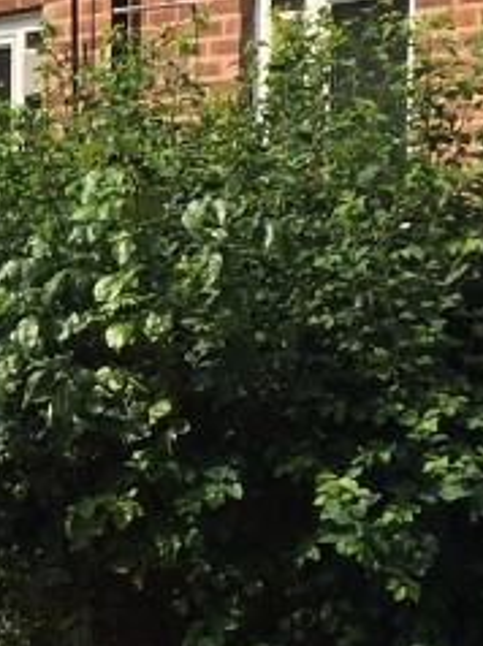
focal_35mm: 125
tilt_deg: -2.1
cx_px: -317
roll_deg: +0.0
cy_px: 326
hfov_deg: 11.2
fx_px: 2330
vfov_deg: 15.8
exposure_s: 1/2083
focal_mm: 4.15
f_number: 2.2
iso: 32
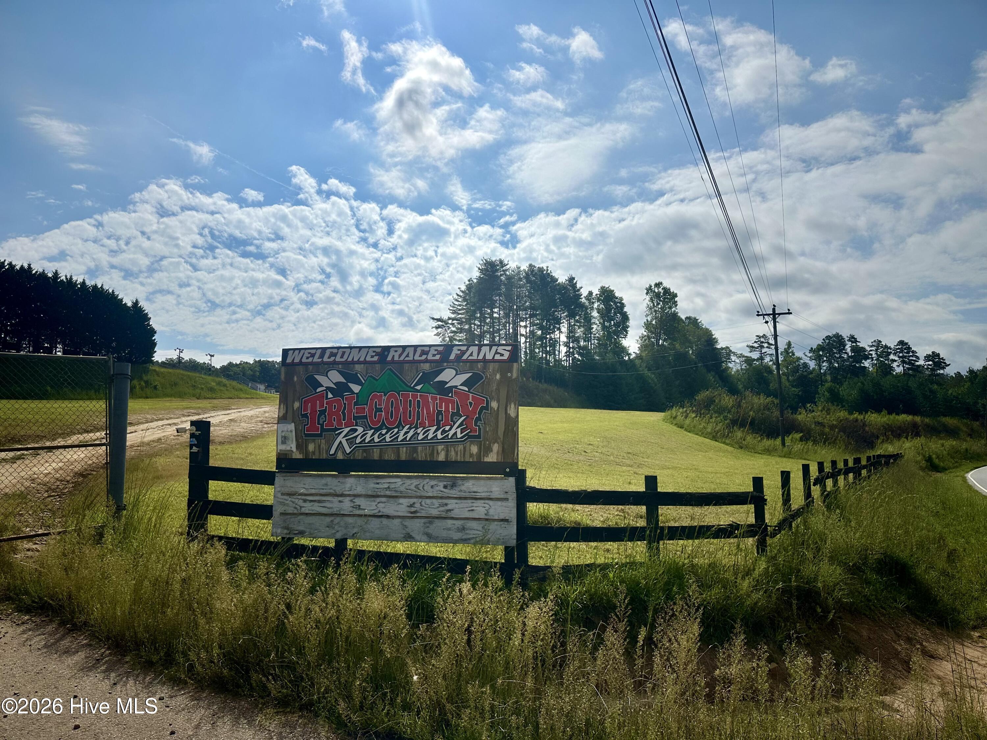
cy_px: 370
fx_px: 684
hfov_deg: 71.6
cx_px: 494
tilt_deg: +6.3
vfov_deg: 56.8
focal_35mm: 24
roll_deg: -0.8
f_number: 1.78
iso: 64
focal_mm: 6.86
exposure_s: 1/18519
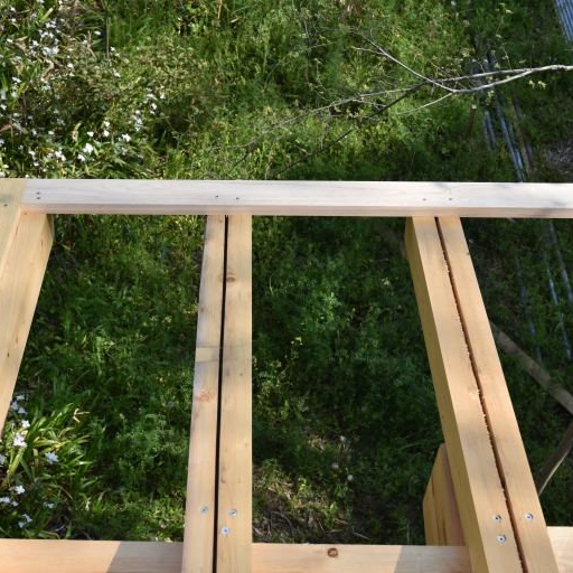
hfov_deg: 27.8
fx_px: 1155
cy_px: 280
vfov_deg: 27.9
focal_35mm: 62
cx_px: 218
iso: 250
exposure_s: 1/400
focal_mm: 31
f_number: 6.3
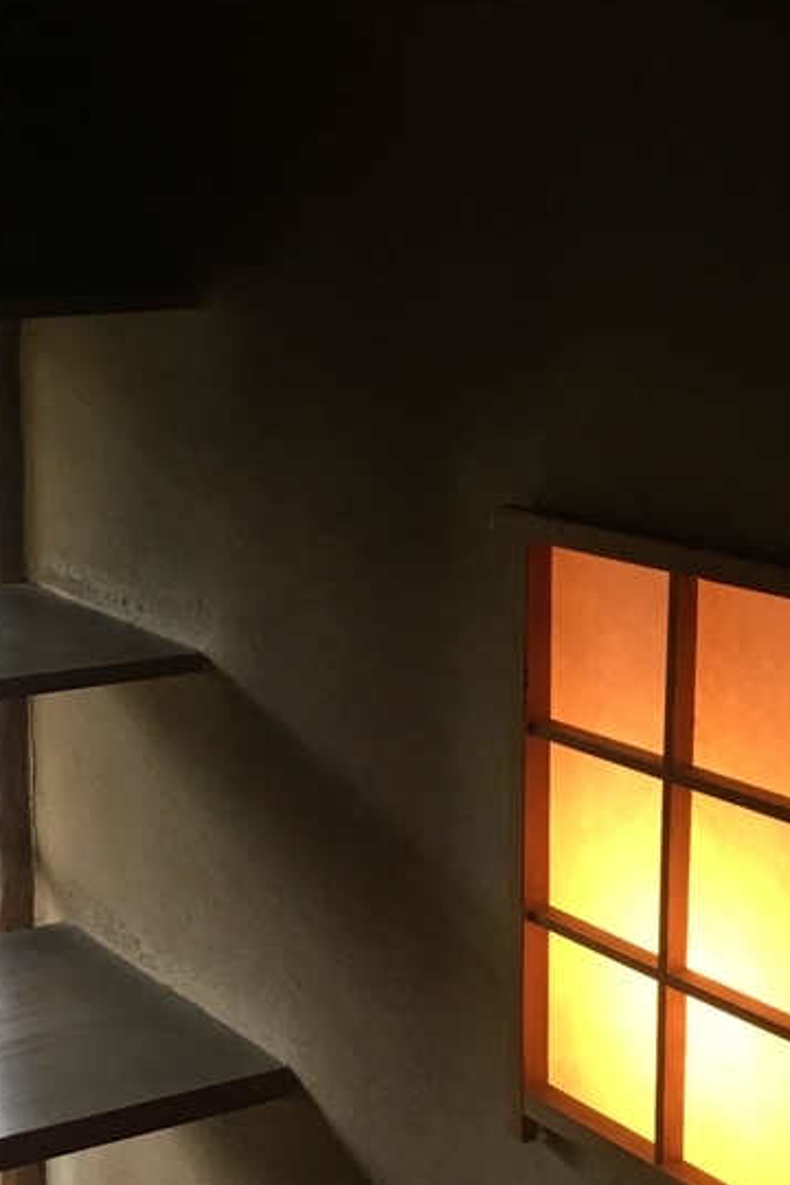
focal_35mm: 67
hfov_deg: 20.1
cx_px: 182
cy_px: 652
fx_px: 2205
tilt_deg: -12.4
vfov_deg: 30.1
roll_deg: +1.9
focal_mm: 4.15
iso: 80
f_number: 2.2
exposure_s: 1/30
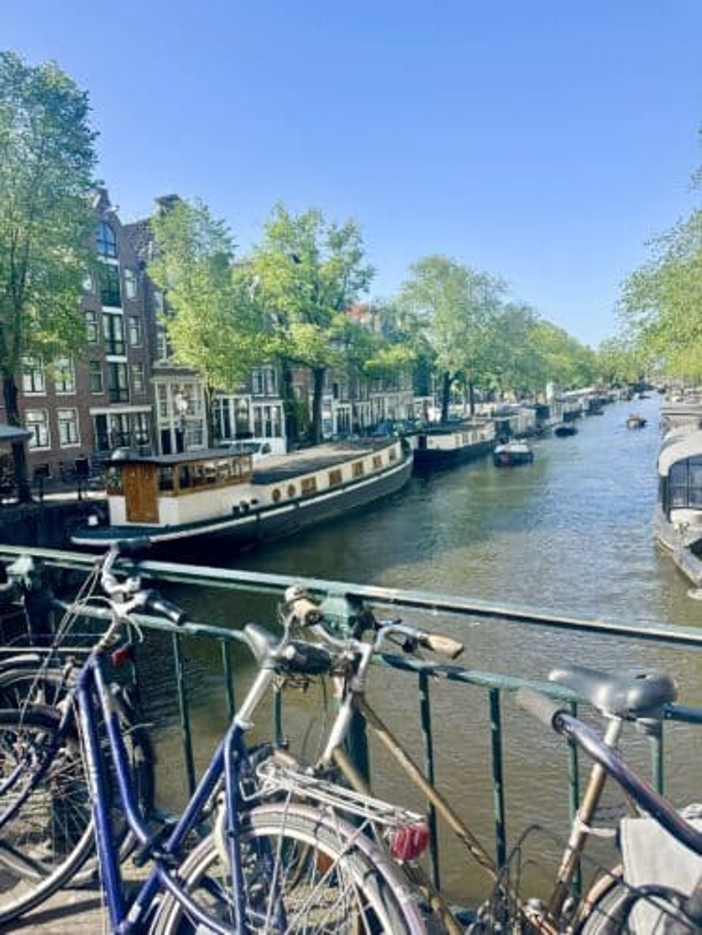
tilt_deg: -4.4
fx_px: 649
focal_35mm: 24
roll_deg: +1.5
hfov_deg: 56.8
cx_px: 351
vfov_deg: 71.6
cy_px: 468
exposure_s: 1/1845
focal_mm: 6.86
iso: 80
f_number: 1.78
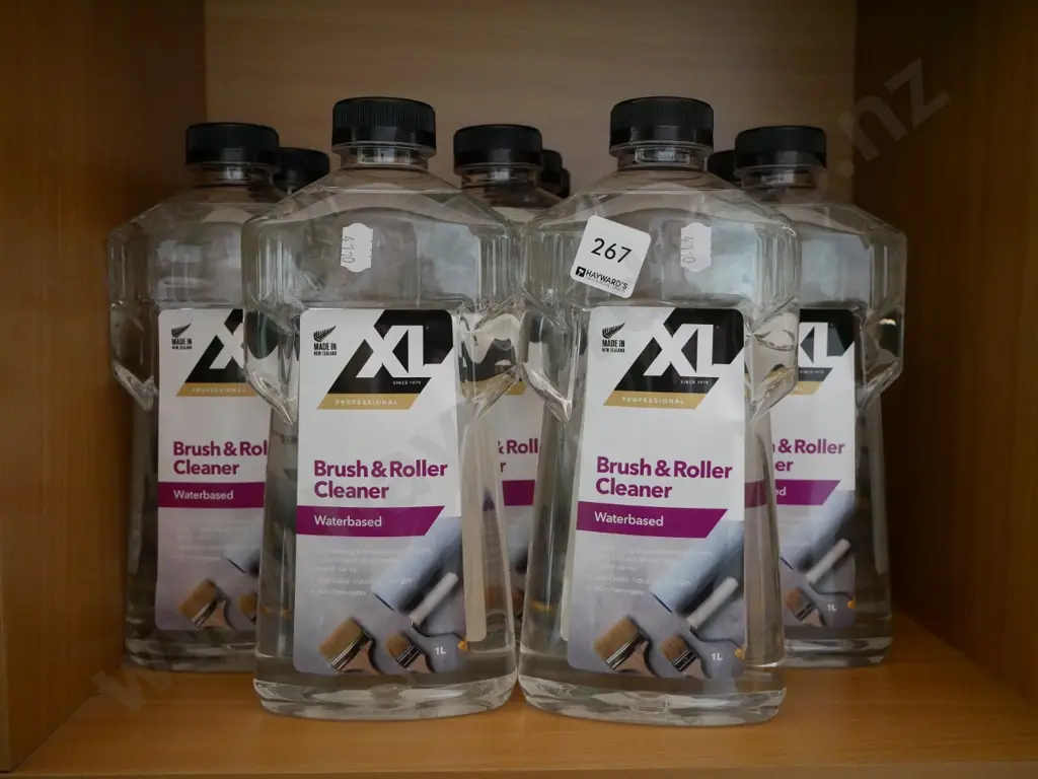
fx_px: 1020
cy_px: 390
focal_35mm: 34
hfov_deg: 54.0
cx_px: 519
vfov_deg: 41.8
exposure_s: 1/30
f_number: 4
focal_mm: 17
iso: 3200
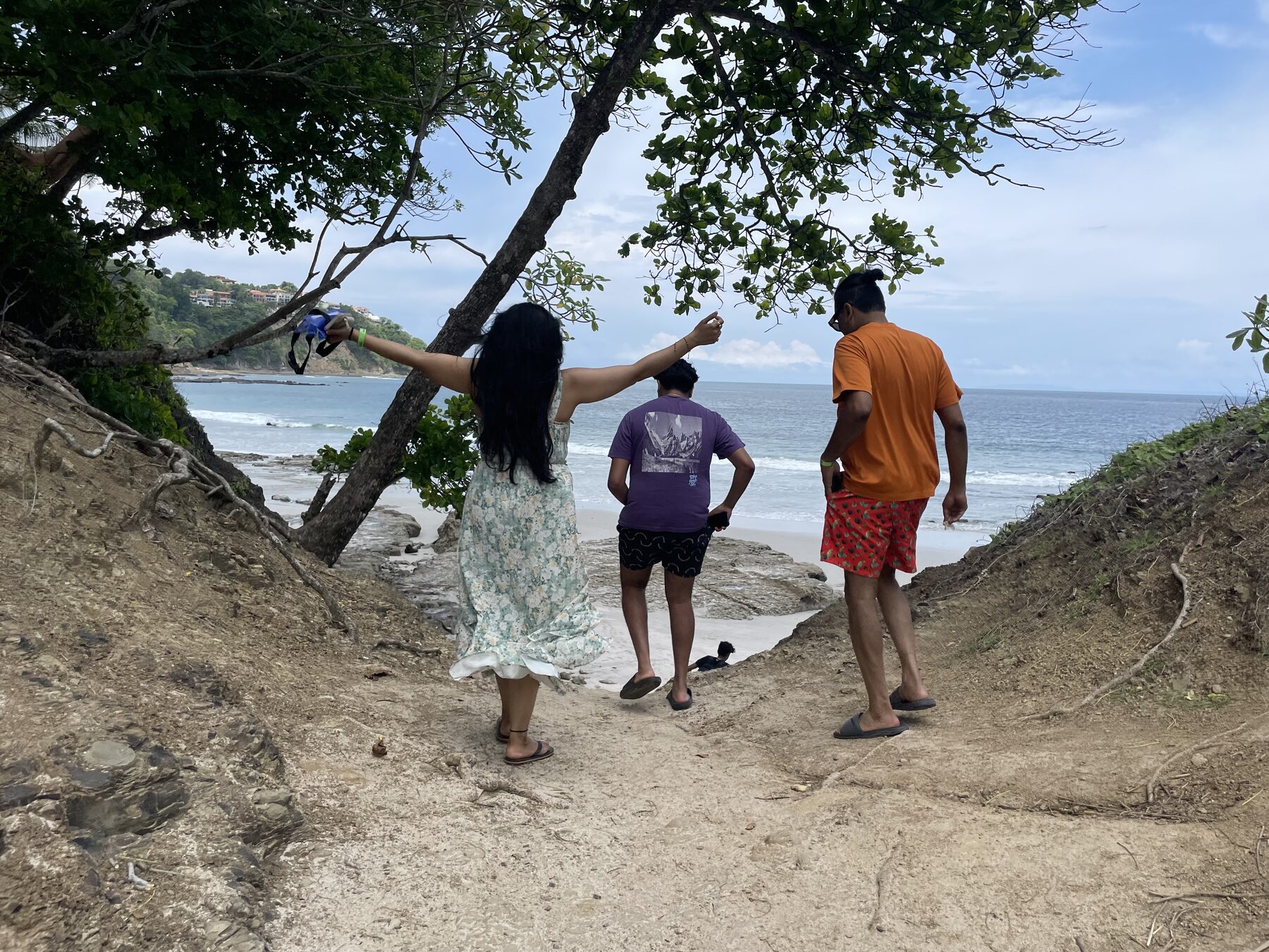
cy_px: 476
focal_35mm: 26
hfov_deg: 67.3
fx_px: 953
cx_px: 634
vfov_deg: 53.1
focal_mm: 4.2
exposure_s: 1/2959
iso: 32
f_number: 1.6
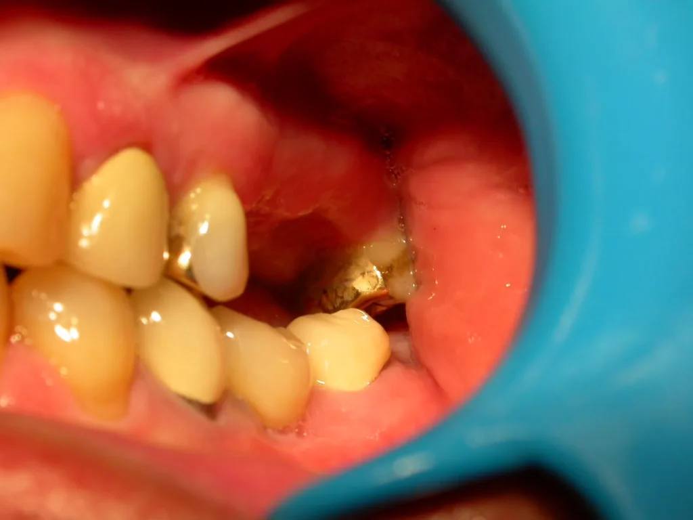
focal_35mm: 78
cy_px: 260
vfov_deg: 18.9
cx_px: 346
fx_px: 1562
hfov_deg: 25.0
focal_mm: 16.2
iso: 100
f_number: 7
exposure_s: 1/132
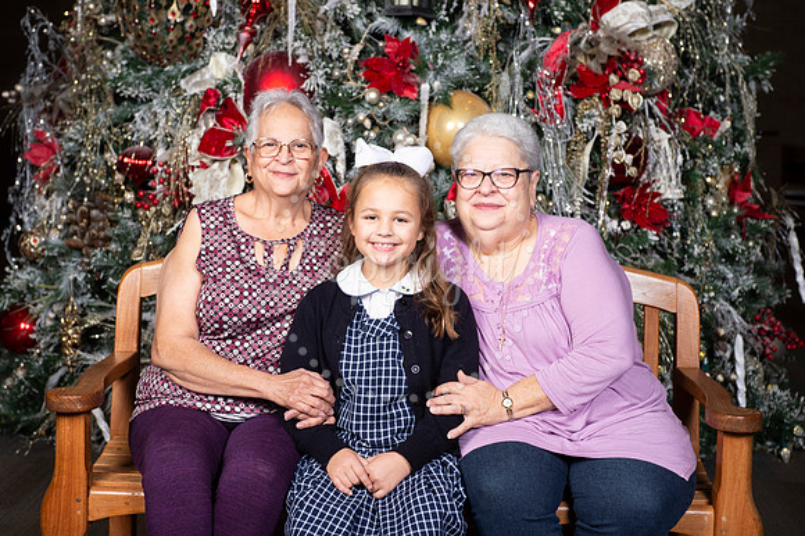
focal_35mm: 62
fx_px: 1386
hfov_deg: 32.4
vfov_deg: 21.9
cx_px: 402
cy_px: 268
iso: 160
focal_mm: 62
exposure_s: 1/125
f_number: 7.1
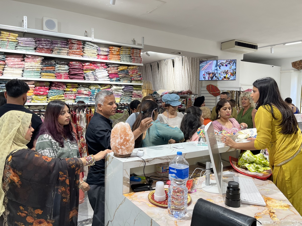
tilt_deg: -3.2
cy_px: 113
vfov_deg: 53.1
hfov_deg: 67.3
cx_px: 151
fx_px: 227
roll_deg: -0.7
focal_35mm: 26
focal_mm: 5.1
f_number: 1.6
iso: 100
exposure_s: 1/100
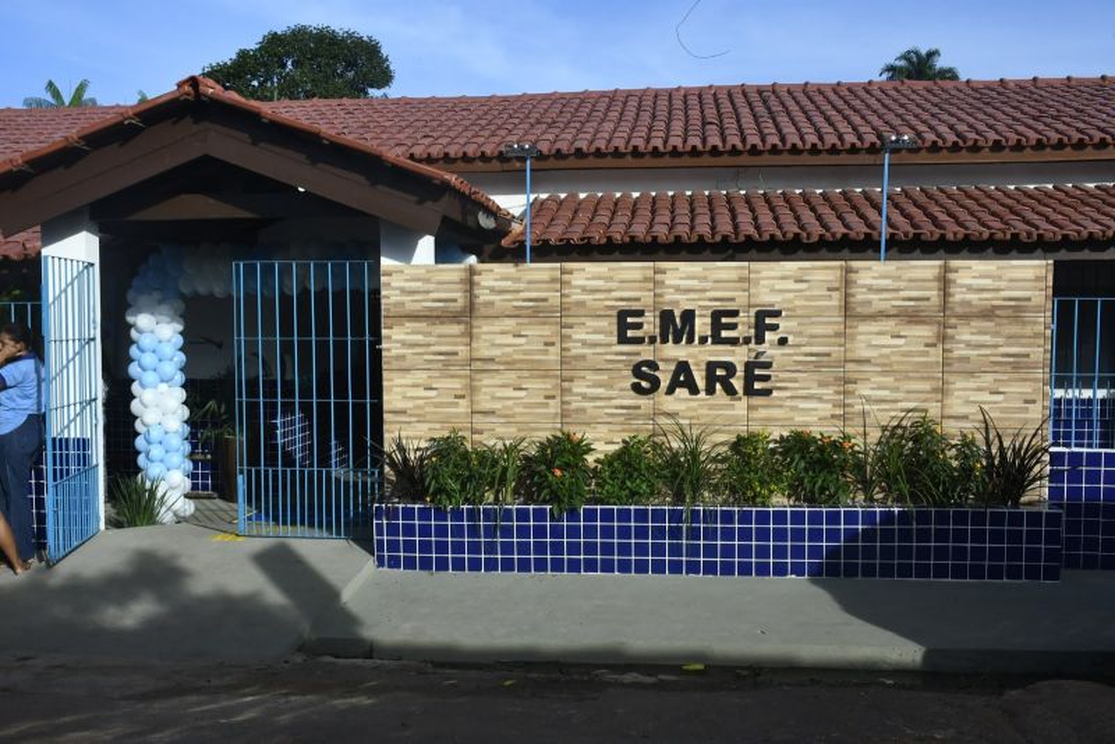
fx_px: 1115
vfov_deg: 36.9
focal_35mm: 36
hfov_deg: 53.1
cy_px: 372
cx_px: 558
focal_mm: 24
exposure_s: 1/1000
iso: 800
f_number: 16
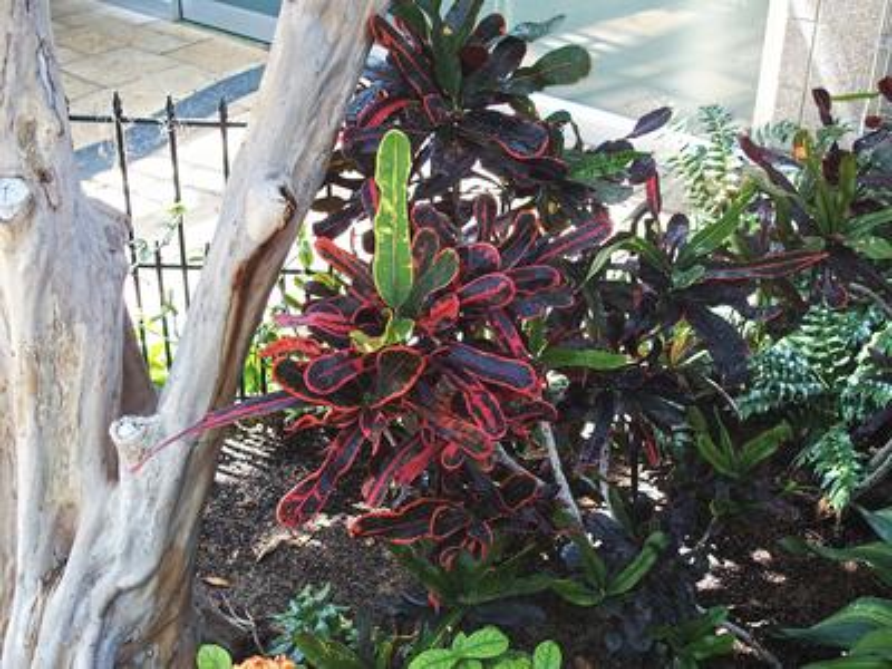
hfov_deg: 44.8
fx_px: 1082
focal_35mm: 42
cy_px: 334
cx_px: 446
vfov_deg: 34.3
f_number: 2.8
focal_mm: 9
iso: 160
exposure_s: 1/80
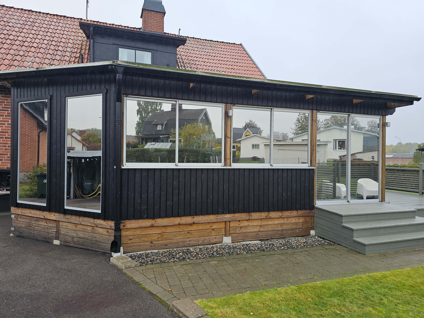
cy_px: 159
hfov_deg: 73.9
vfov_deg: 58.9
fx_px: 282
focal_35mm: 23
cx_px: 212
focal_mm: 6.3
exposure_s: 1/100
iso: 20
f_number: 1.7
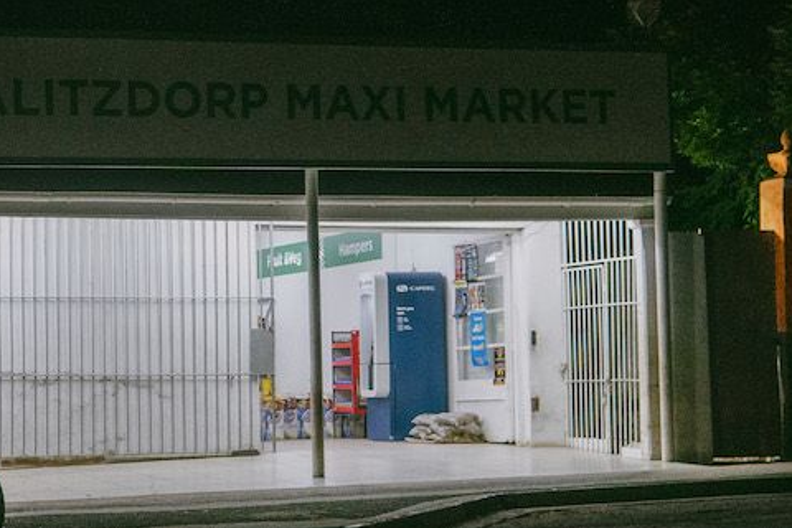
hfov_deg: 20.7
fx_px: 2112
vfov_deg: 14.2
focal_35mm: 96
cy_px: 298
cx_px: 33
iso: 6400
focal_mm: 30
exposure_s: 1/200
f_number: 3.5
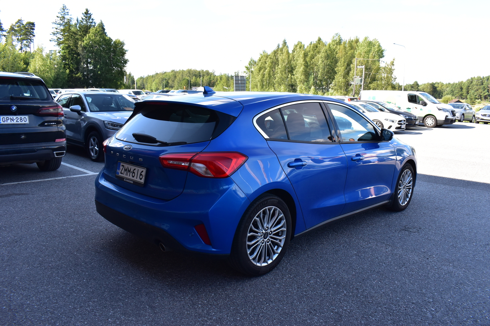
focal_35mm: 27
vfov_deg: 47.9
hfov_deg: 67.4
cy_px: 163
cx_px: 245
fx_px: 367
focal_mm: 18
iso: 400
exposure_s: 1/180
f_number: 9.5
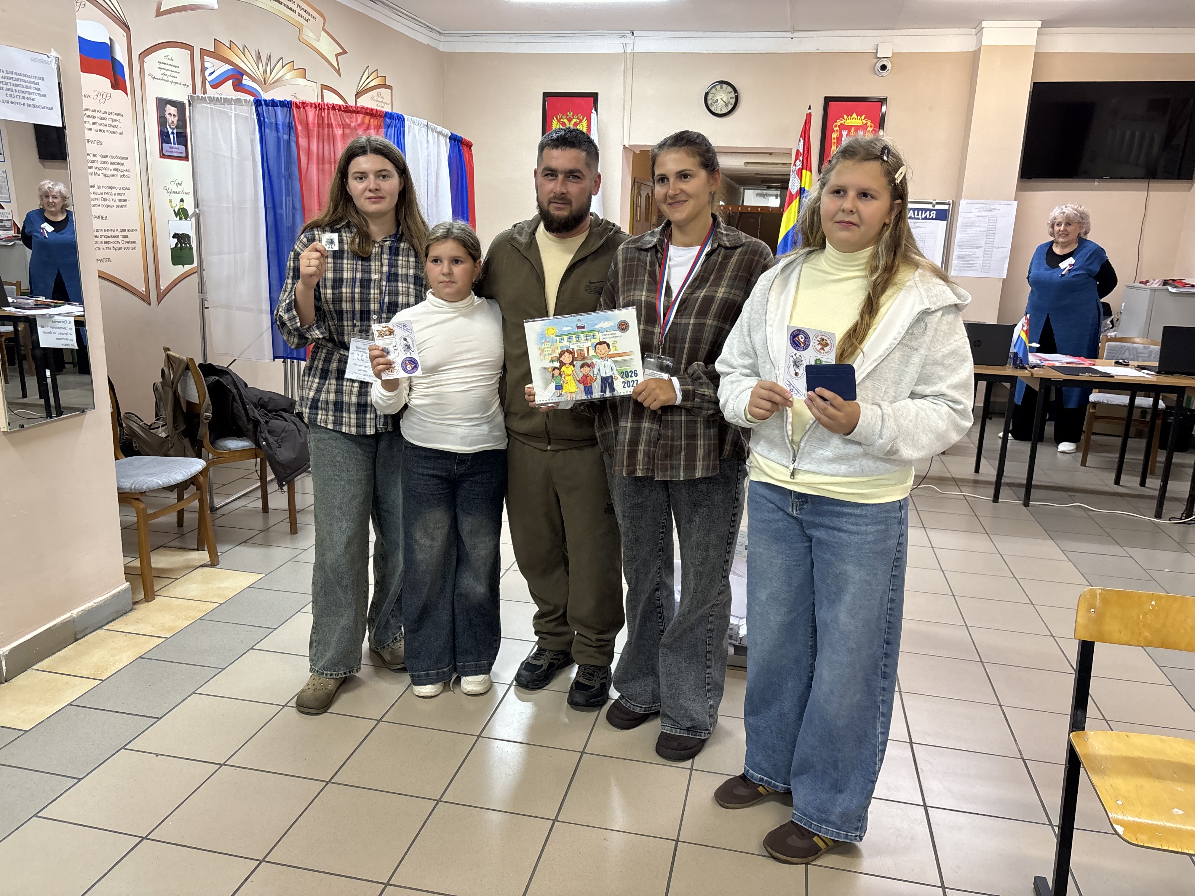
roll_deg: -2.2
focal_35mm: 26
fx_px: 898
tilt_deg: -13.8
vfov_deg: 53.1
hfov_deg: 67.3
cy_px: 448
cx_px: 598
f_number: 1.6
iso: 250
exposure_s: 1/50
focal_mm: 5.96
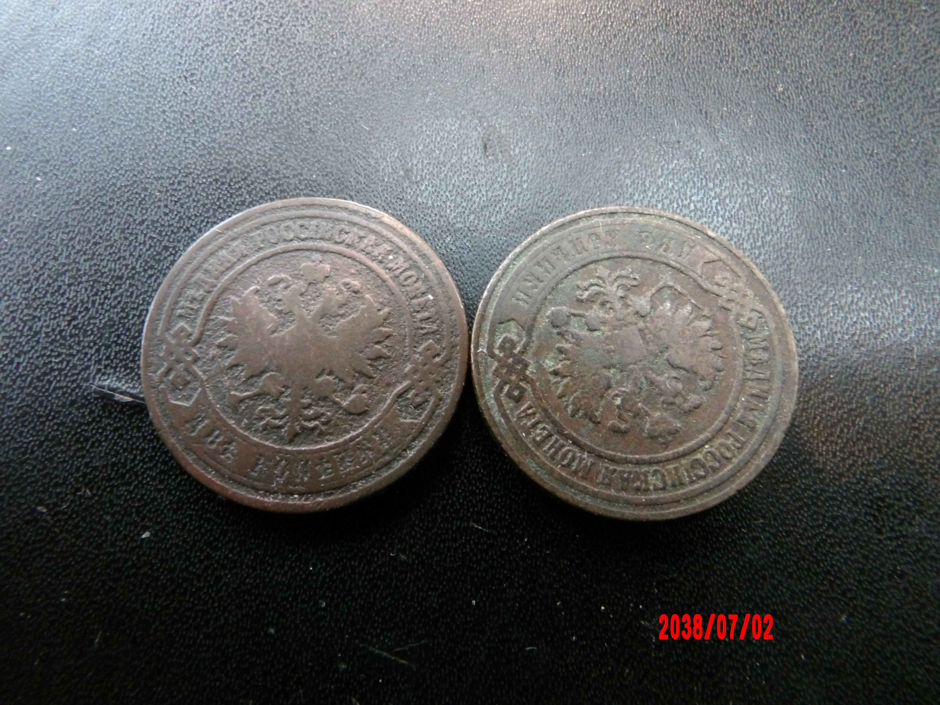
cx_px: 470
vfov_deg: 58.9
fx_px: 625
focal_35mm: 23
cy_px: 352
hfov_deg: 73.9
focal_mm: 4.2
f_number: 4.1
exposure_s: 1/9
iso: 800
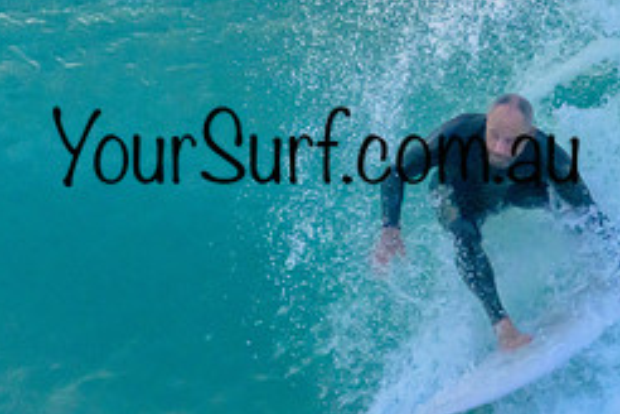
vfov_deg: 0.7
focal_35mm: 1885
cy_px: 125
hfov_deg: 1.1
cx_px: 313
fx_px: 32461
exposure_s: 1/2000
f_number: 11
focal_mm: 800
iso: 2800
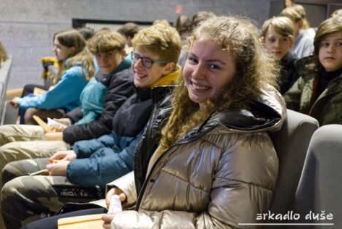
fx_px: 352
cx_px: 171
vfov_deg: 36.0
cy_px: 117
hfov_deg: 51.9
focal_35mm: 37
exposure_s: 1/160
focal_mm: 23
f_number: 2
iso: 3200
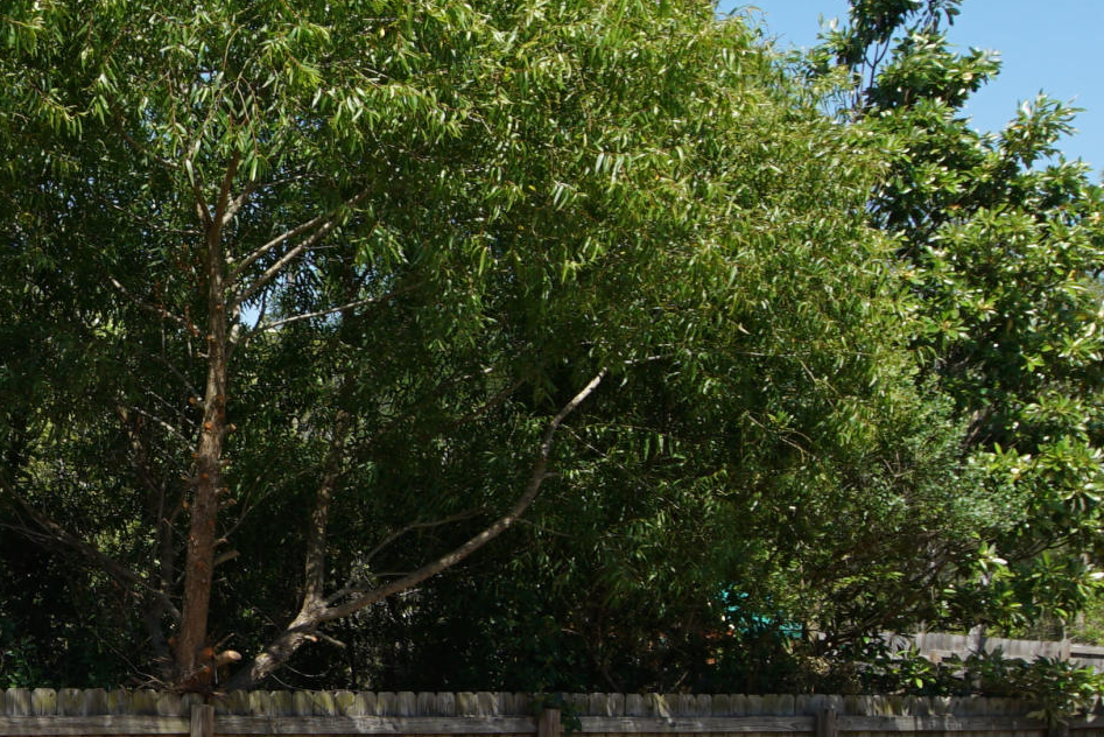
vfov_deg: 23.5
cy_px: 563
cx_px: -10
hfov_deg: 32.2
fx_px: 1748
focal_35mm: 57
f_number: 8
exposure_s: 1/160
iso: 100
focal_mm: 12
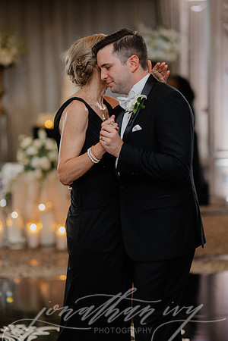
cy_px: 170
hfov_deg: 16.1
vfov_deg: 23.9
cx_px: 114
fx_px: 807
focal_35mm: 85
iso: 2000
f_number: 2
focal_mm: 85
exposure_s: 1/160
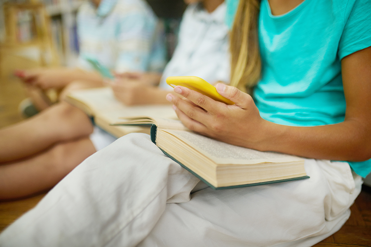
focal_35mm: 35
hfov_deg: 54.5
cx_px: 186
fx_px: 360
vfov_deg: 37.8
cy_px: 124
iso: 640
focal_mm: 35
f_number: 1.6
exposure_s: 1/160
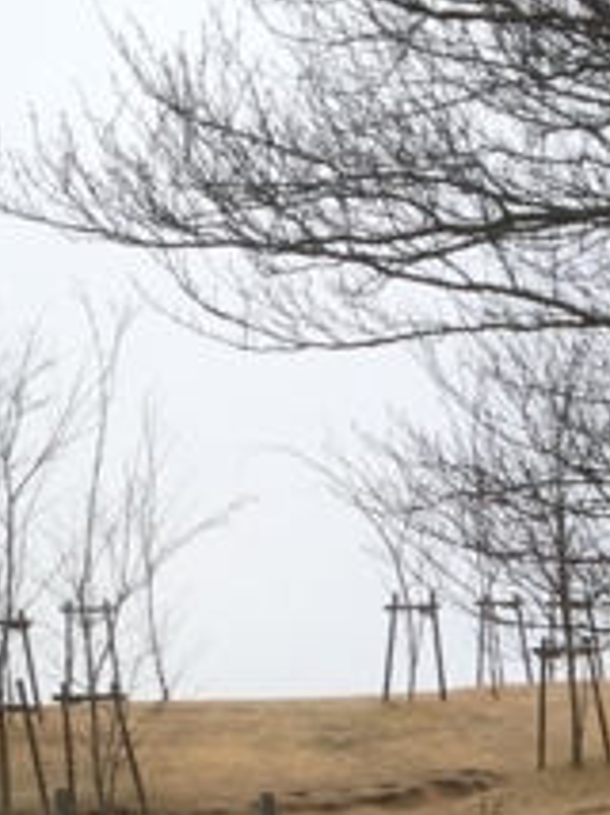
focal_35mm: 139
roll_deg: +4.5
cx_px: 808
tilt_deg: -0.6
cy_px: 1401
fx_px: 3272
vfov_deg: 13.0
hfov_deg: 10.4
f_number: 2.2
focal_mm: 4.15
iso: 25
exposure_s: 1/1202
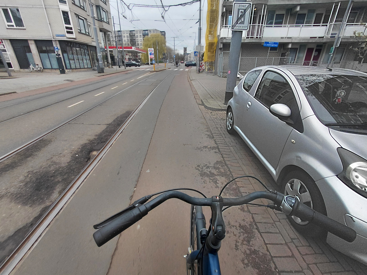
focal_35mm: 16
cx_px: 184
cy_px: 138
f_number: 2.2
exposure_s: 1/347
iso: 40
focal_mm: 1.64
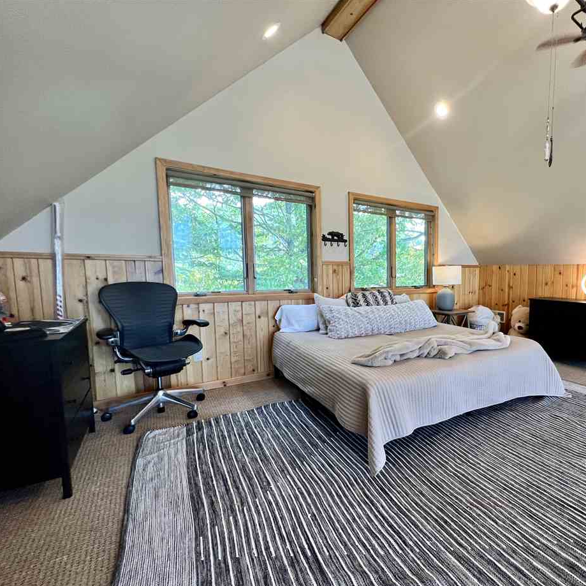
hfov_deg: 84.1
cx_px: 396
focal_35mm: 16
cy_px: 305
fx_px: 306
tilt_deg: -6.9
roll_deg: -0.3
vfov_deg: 87.4
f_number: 1.8
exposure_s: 1/120
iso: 160
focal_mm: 1.57
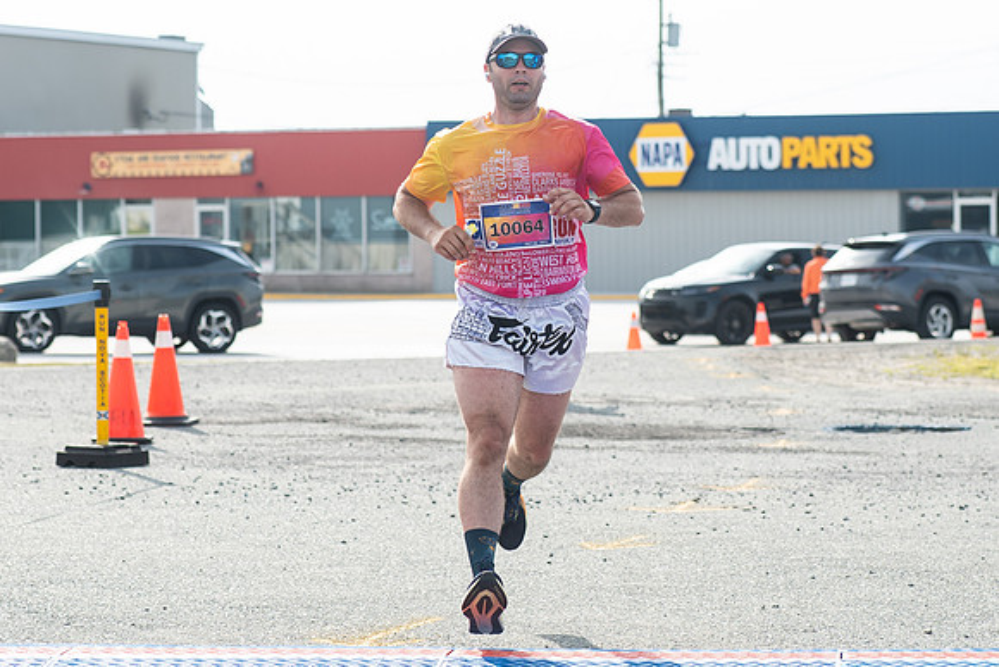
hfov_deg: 14.9
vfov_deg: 10.0
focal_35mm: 137
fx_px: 3810
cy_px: 176
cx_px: 500
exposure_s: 1/1250
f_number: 4.5
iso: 250
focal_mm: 75
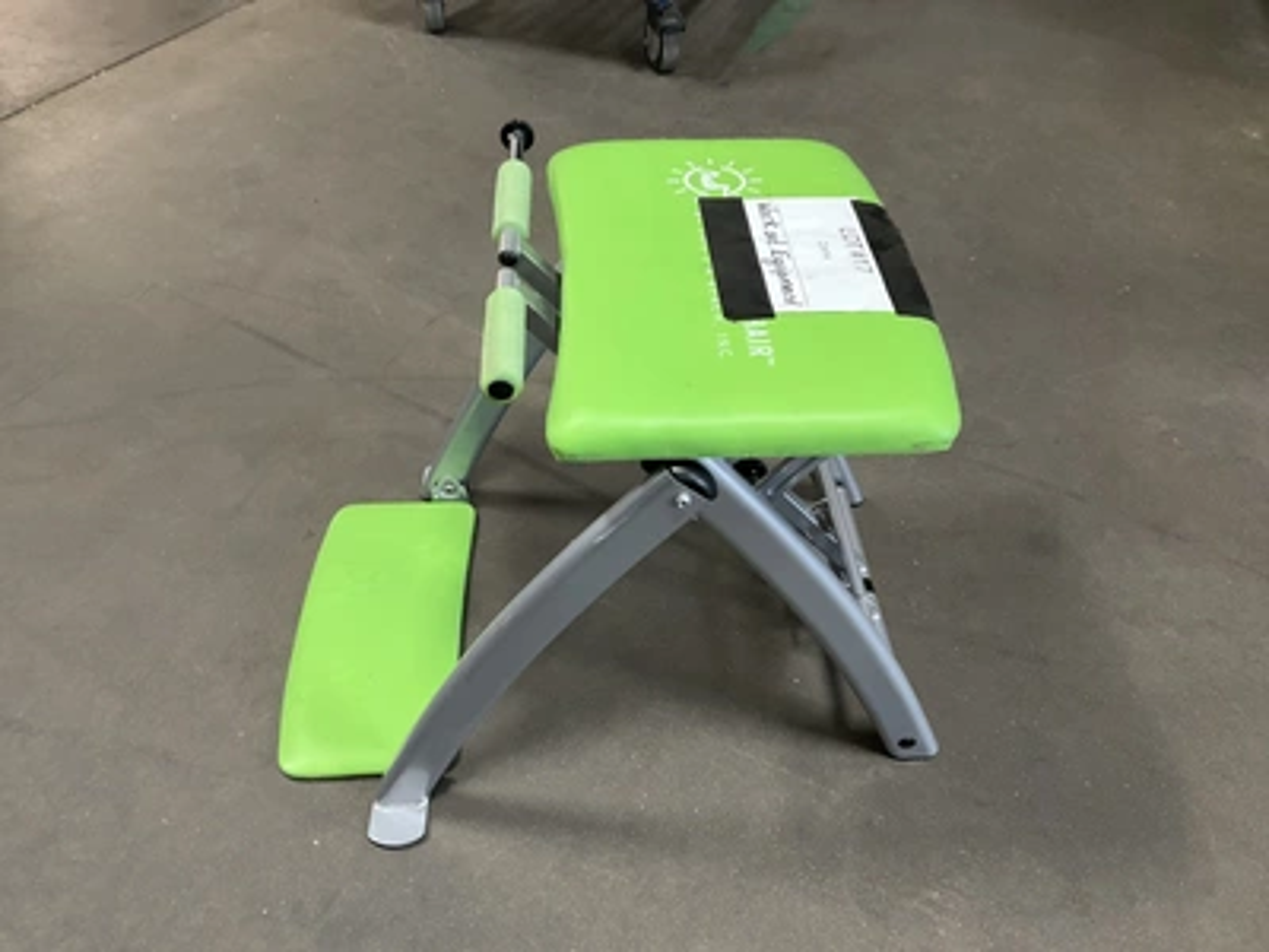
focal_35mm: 29
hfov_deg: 61.7
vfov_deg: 48.2
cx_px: 634
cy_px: 476
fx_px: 1063
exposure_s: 1/40
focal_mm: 3
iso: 200
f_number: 1.8
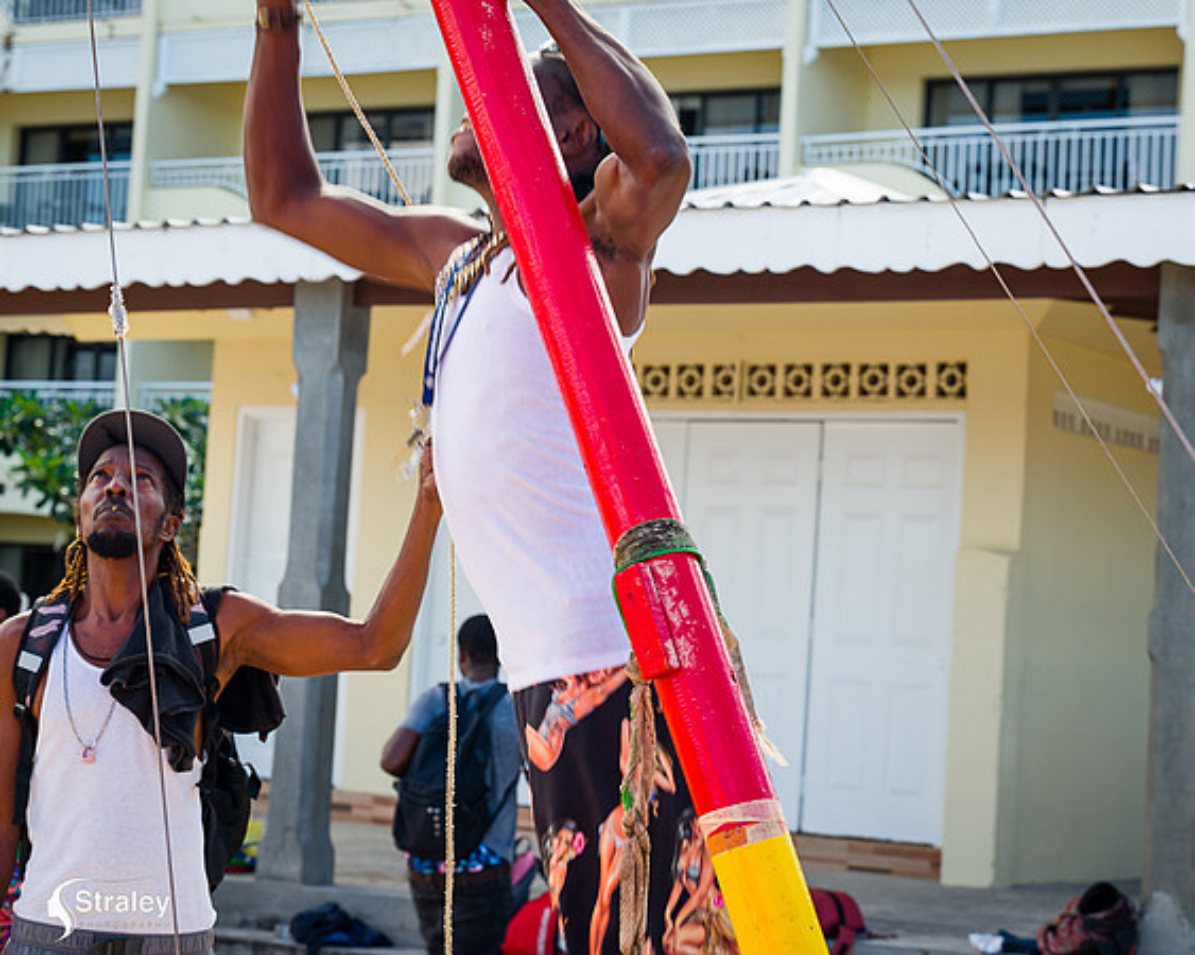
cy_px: 478
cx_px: 598
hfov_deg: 24.2
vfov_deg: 19.4
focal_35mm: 79
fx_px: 2787
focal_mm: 70
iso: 180
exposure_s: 1/320
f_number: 6.3
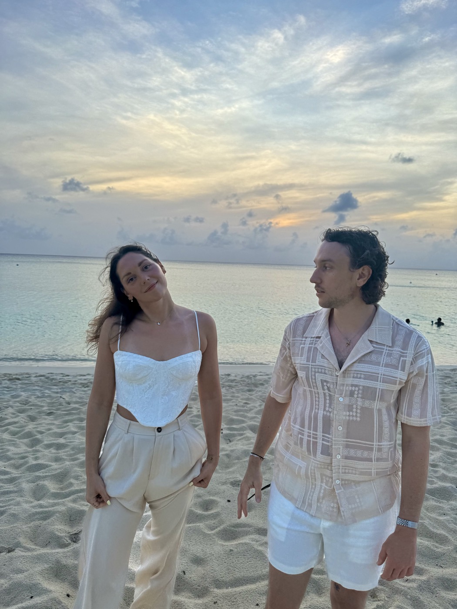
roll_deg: -2.1
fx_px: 422
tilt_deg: -3.9
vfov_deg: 71.6
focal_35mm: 24
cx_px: 228
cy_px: 304
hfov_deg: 56.8
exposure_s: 1/340
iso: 80
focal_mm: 6.76
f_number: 1.78
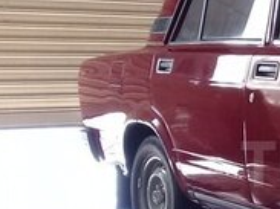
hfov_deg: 16.3
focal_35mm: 112
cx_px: 398
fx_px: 905
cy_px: 164
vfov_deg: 13.2
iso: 50
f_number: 2.2
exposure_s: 1/33
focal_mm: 3.3
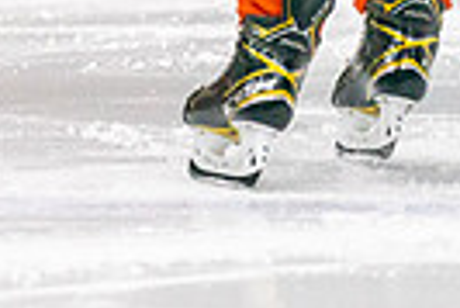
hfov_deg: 1.7
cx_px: -265
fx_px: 15235
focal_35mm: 1191
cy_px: -90
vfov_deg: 1.2
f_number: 2.8
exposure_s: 1/1250
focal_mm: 200
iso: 3200
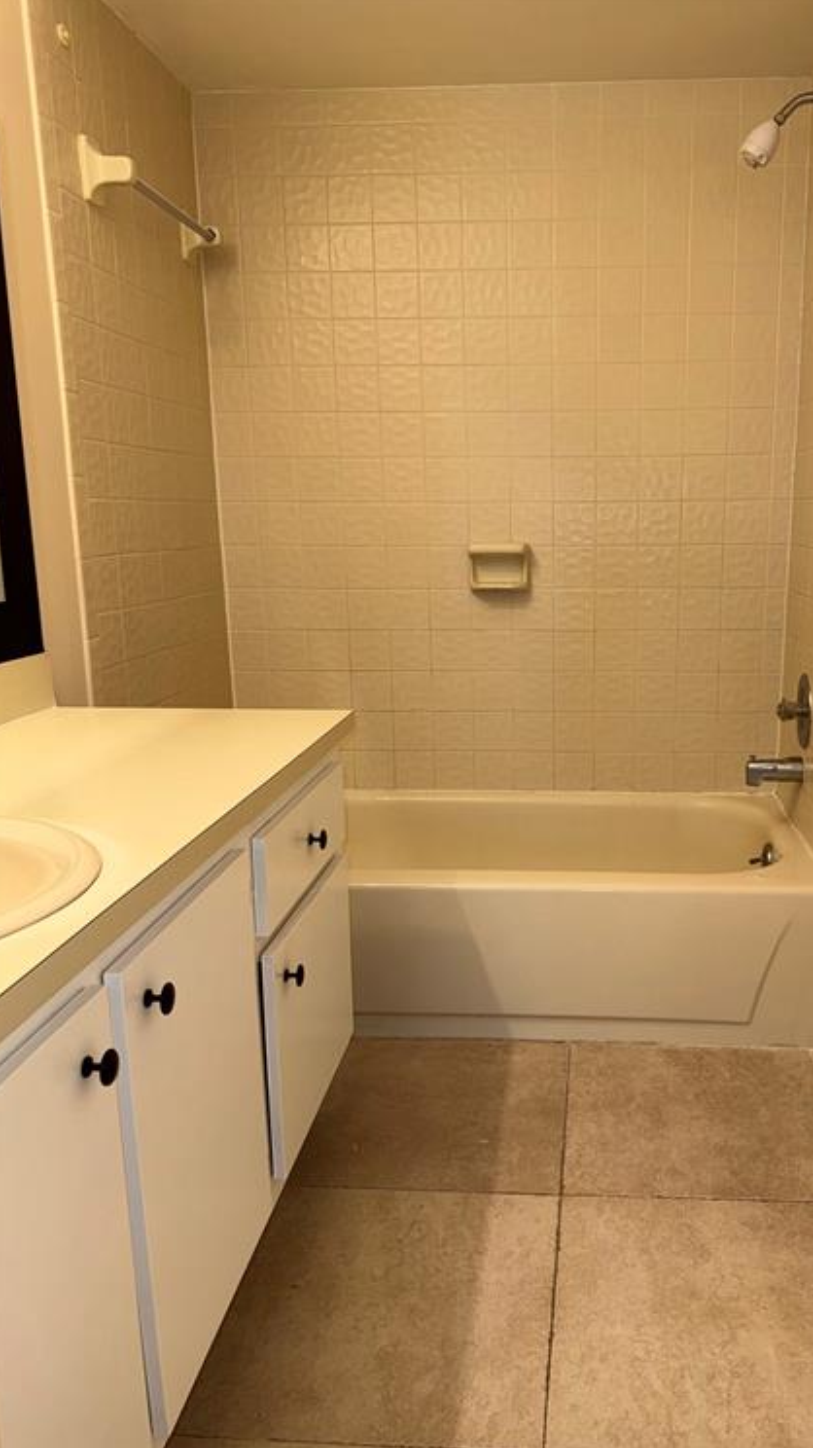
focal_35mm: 27
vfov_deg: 69.9
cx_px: 550
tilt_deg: -11.5
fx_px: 1036
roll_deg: +0.0
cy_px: 738
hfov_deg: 42.2
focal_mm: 6.76
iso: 64
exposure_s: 1/39
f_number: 1.78
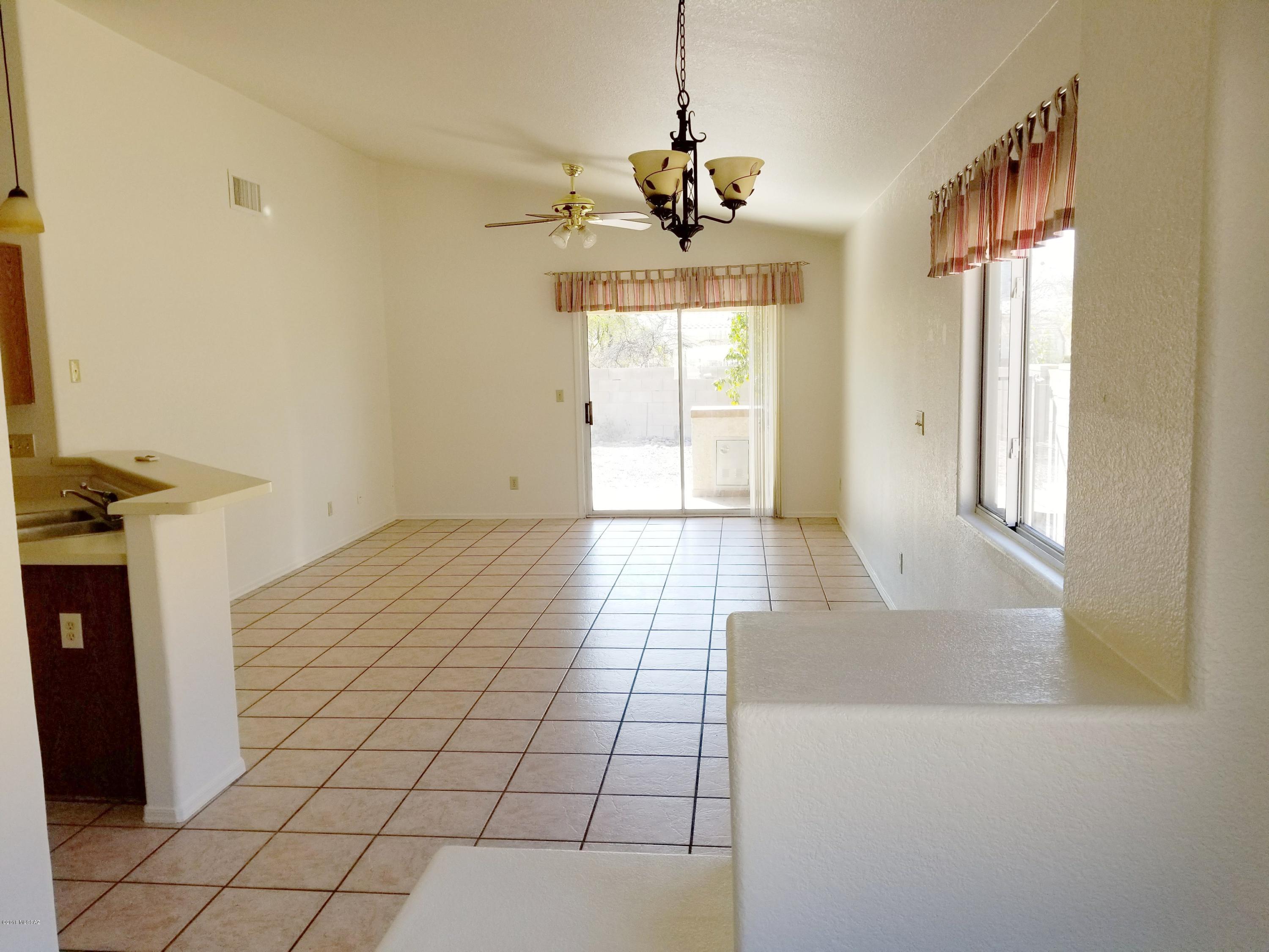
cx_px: 634
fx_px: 953
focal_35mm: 26
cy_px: 476
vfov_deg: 53.1
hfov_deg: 67.3
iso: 50
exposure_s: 1/258
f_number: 1.7
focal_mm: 4.25
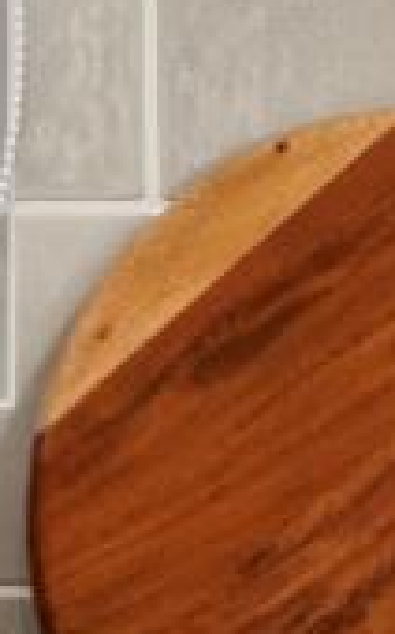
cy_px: 231
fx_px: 5280
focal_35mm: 306
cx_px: -1781
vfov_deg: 6.9
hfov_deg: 3.8
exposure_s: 1/20
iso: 640
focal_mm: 34
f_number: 11
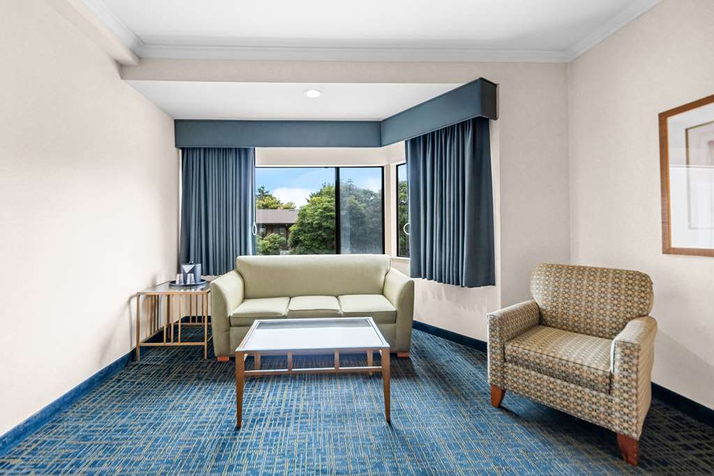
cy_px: 238
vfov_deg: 85.4
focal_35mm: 13
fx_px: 258
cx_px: 357
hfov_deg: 108.3
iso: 800
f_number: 8
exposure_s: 1/80
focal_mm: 13
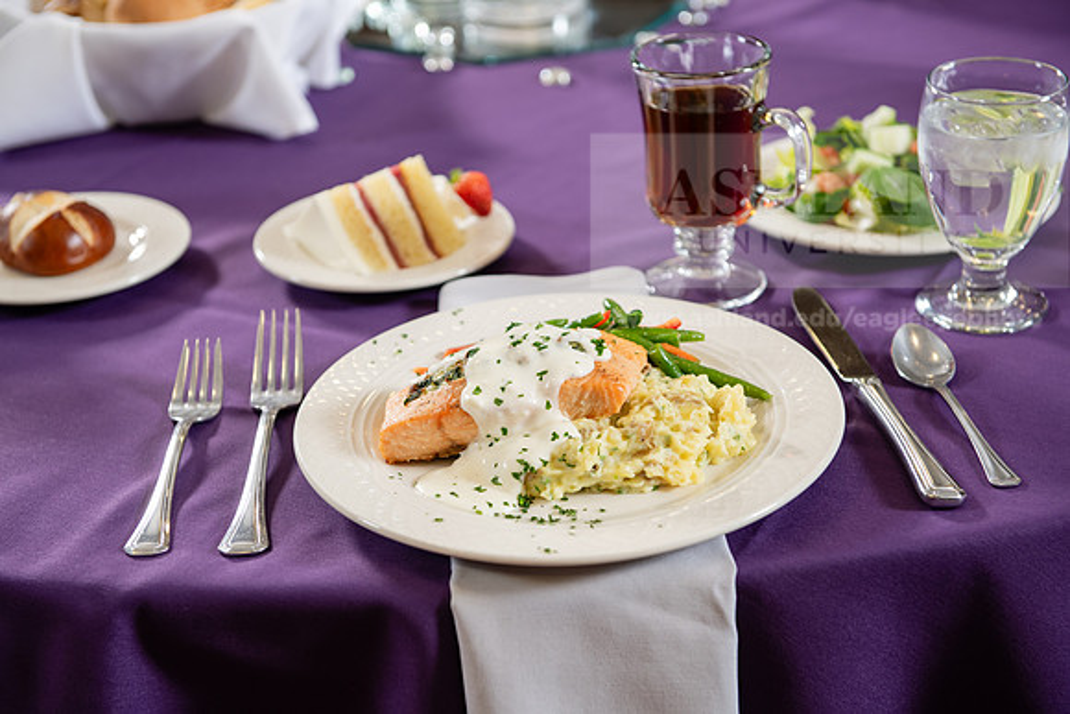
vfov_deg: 21.9
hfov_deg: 32.4
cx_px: 535
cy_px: 357
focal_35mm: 62
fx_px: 1843
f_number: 4
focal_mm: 62
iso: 400
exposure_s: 1/160
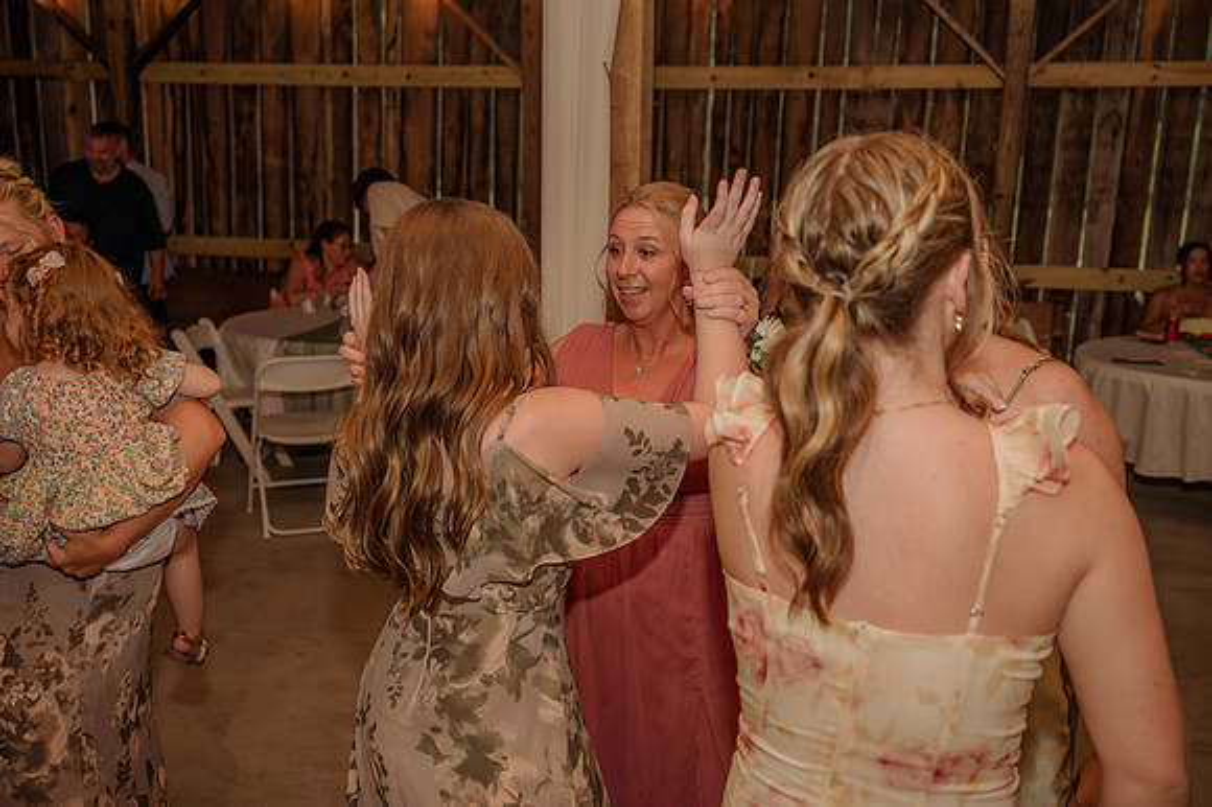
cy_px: 404
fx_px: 1178
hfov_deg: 54.5
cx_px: 606
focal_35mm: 35
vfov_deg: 37.8
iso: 320
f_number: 4
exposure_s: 1/200
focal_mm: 35
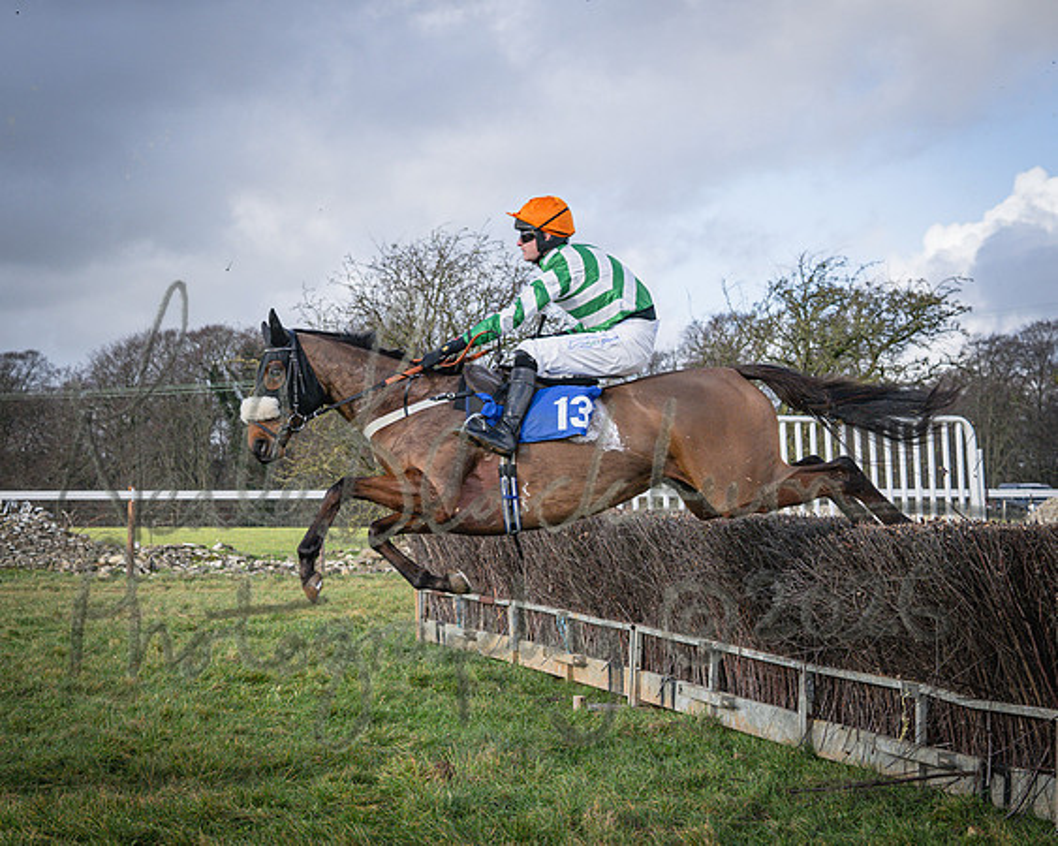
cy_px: 496
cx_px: 244
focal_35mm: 66
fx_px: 2079
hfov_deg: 28.1
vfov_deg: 23.0
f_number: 4
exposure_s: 1/1600
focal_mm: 35
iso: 400
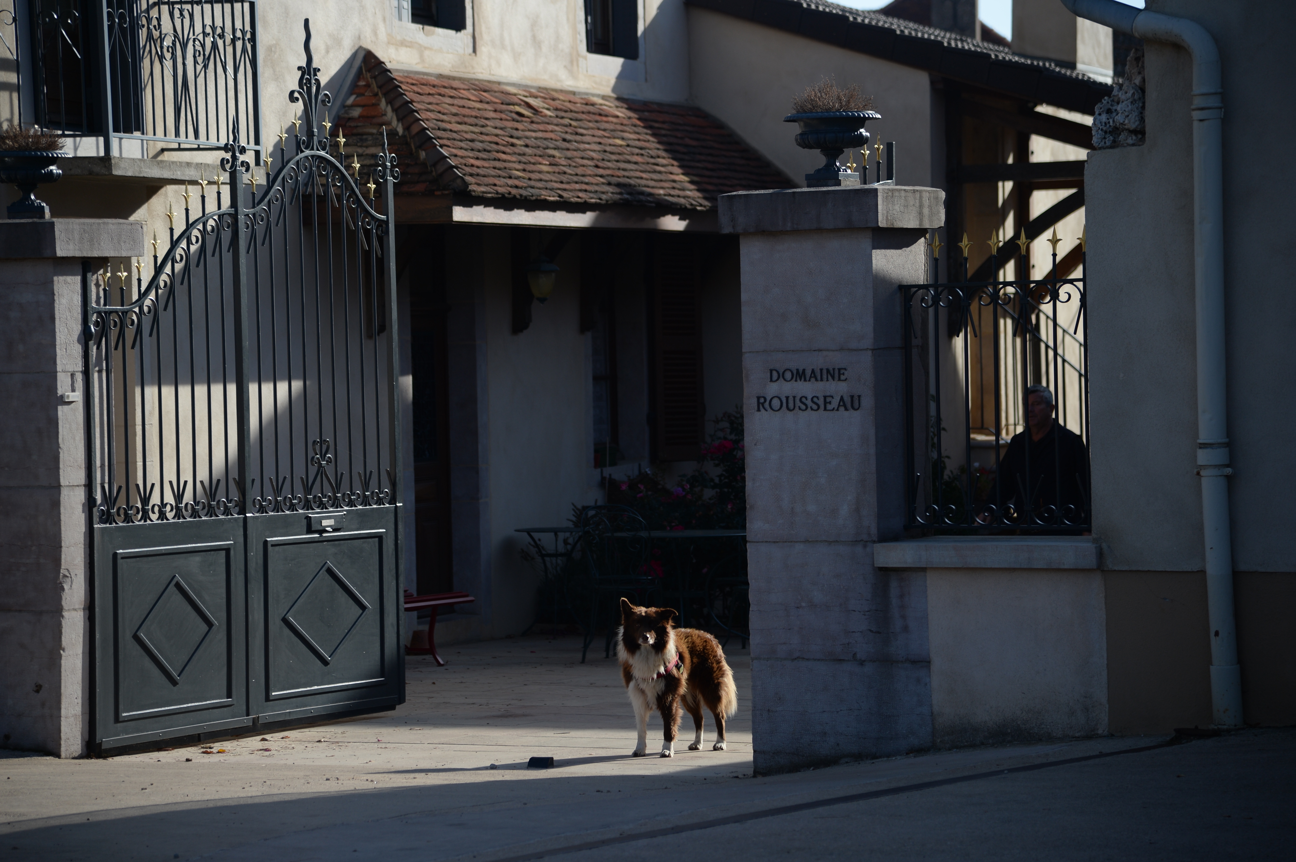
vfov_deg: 11.4
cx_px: 648
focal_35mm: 120
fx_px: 4318
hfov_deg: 17.1
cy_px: 431
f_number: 4
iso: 200
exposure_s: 1/500
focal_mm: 120
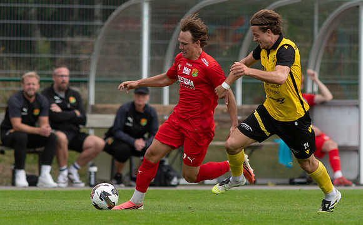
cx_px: 163
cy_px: 103
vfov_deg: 1.8
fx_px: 7068
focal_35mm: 716
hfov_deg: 2.9
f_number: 3.2
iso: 180
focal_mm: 300
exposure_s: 1/1600
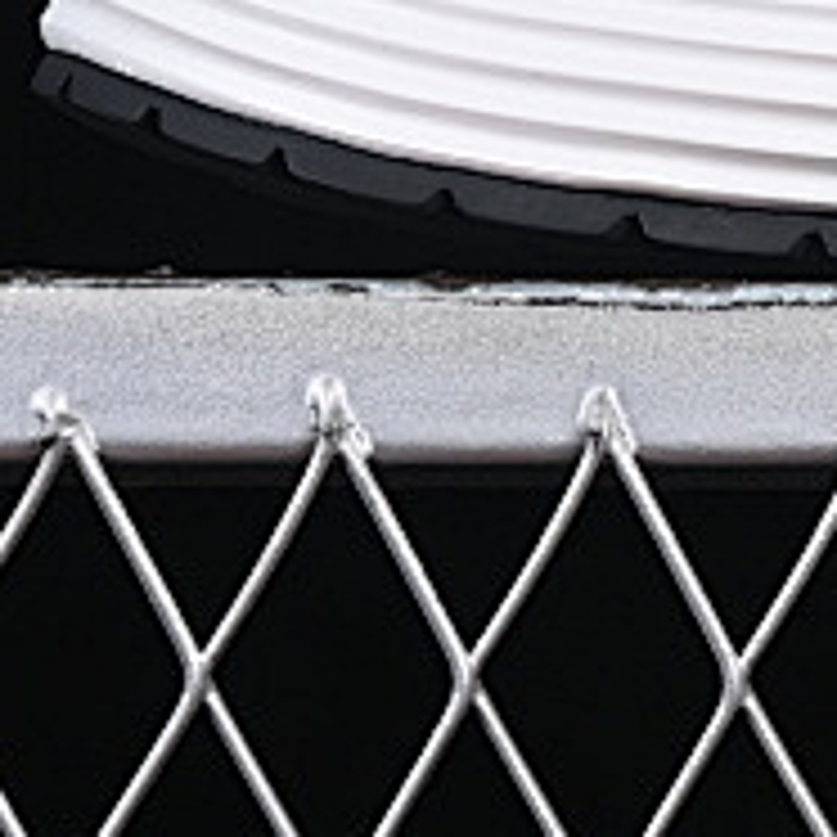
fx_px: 10122
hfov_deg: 4.7
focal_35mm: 370
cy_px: -738
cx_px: 1660
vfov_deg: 4.7
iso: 160
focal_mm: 50
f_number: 6.3
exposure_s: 1/60
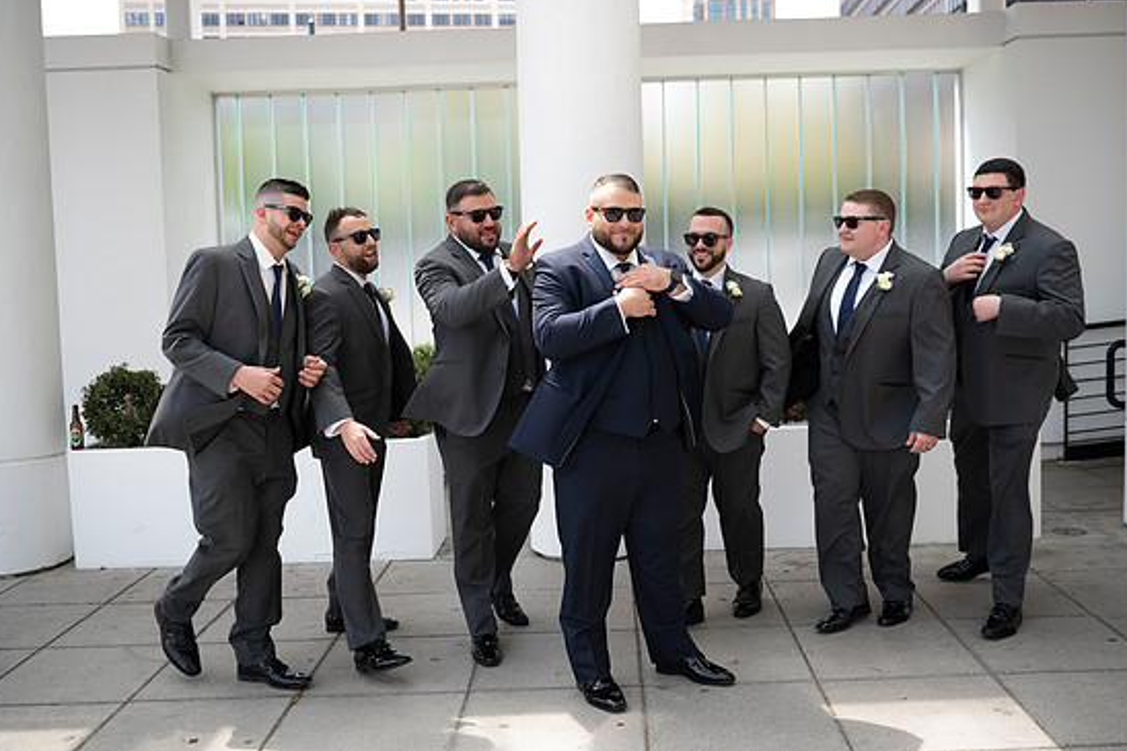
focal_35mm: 36
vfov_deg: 36.8
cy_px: 356
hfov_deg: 53.1
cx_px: 582
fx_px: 1127
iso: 50
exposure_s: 1/250
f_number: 2.8
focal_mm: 34
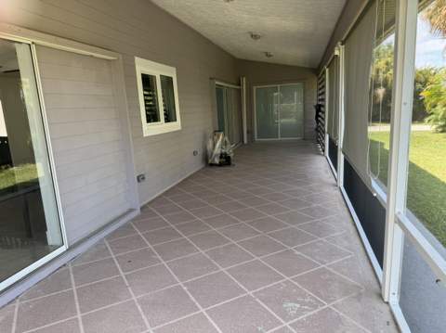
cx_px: 223
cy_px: 166
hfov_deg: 71.7
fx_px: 309
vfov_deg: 56.7
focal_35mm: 24
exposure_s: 1/170
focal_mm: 6.76
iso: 64
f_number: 1.78
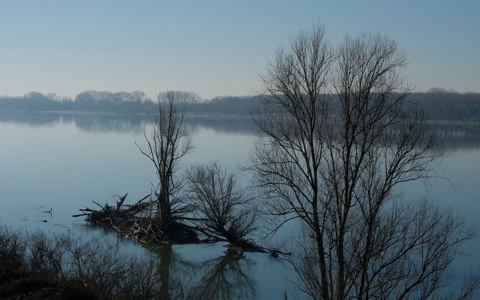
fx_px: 1007
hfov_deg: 26.8
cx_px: 241
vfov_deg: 16.9
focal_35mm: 77
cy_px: 149
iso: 400
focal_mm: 50
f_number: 11
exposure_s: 1/1000
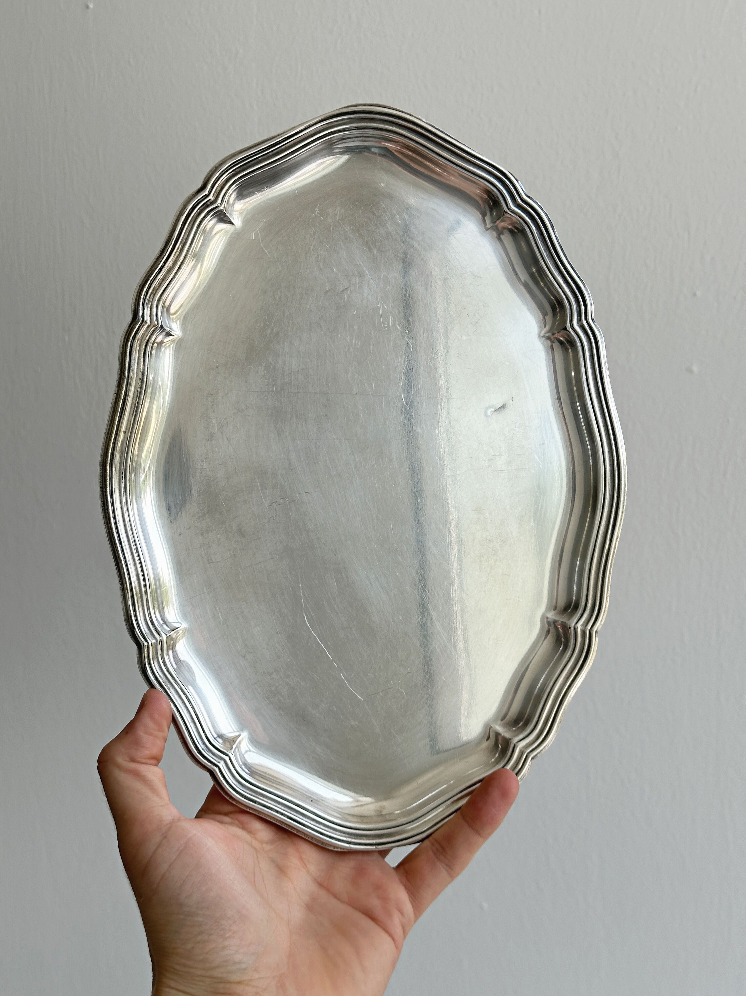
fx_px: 1381
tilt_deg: -9.0
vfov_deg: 39.7
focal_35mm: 48
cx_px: 373
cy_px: 498
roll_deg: +2.9
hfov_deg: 30.2
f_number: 1.78
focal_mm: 6.86
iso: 64
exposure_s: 1/672
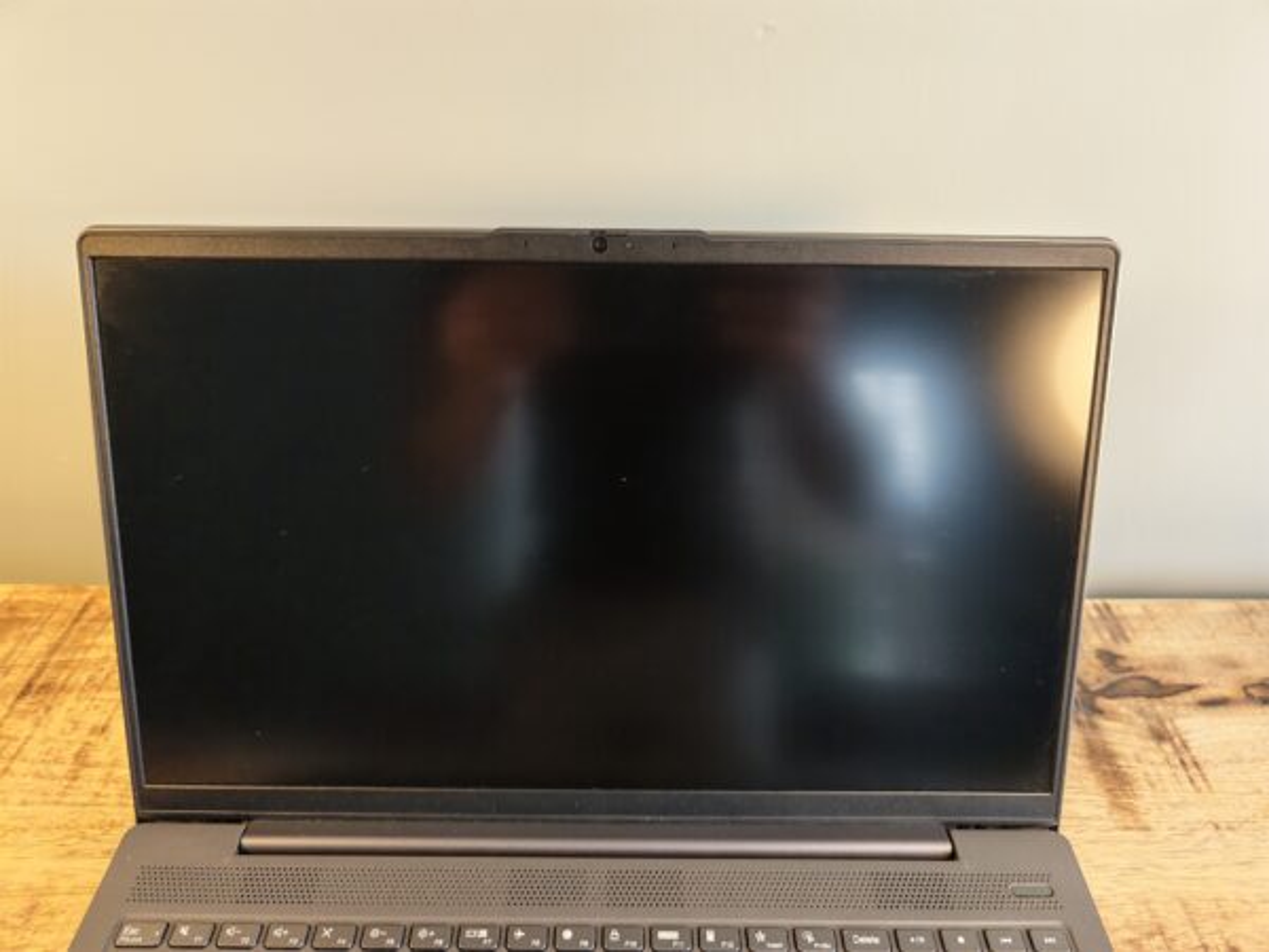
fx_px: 843
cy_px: 476
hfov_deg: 73.9
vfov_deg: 58.9
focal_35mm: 23
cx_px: 634
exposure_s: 1/50
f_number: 1.6
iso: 100
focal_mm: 6.55
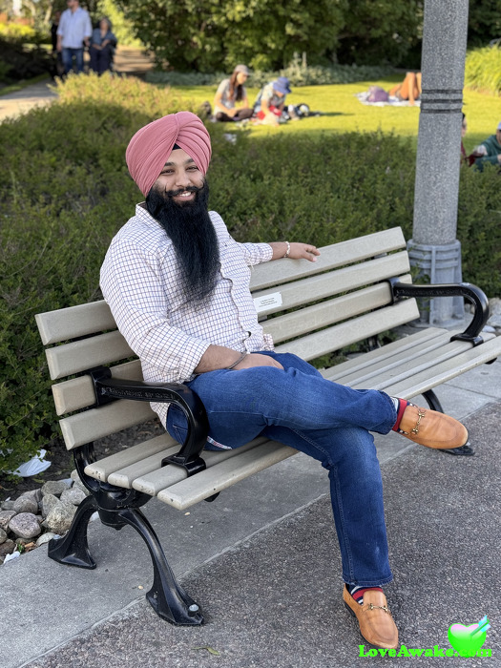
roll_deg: +1.0
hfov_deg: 30.3
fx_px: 926
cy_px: 334
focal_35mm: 48
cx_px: 250
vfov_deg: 39.7
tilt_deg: -15.3
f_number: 1.78
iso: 64
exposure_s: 1/448
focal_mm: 6.76
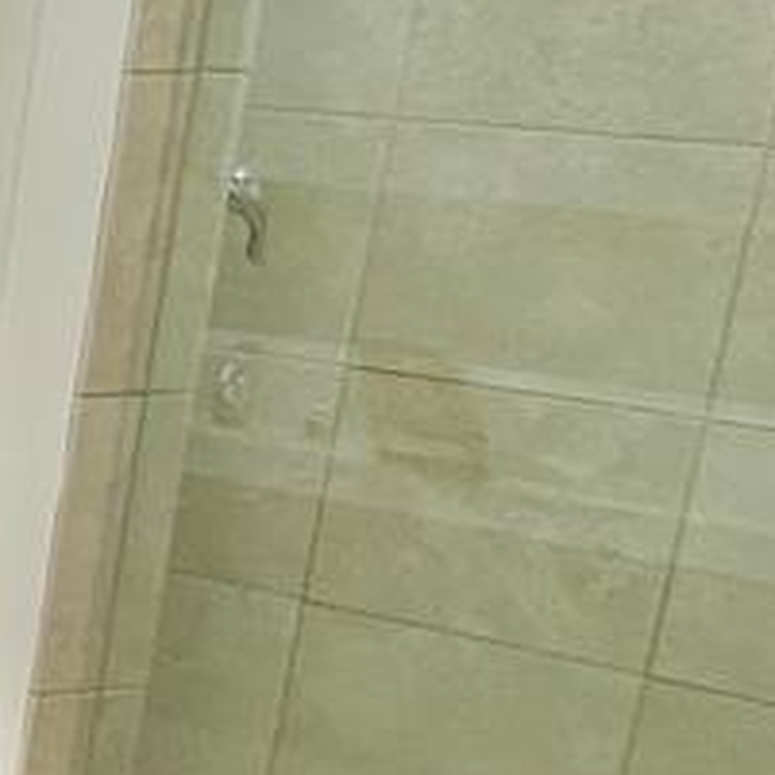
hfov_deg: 16.1
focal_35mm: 63
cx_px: -991
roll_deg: -0.7
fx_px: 1596
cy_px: 204
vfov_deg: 27.0
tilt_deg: -11.1
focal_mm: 2.22
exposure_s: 1/150
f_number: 2.2
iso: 64
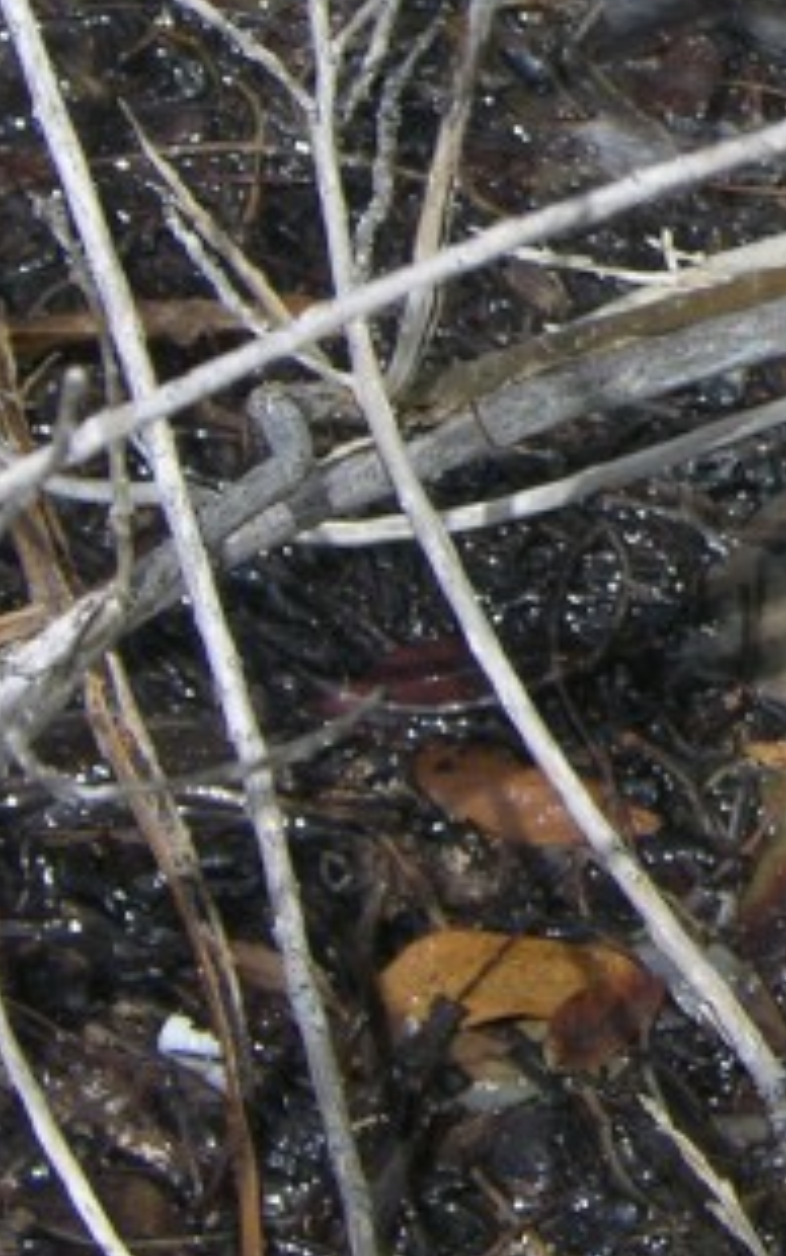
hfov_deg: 4.0
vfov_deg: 6.4
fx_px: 11163
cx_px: 1507
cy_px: -65
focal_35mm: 326
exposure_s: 1/411
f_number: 5
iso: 50
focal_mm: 23.7
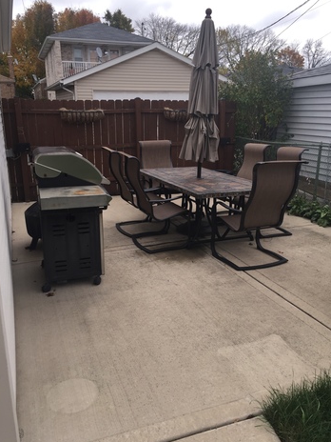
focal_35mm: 30
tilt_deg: -15.9
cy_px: 219
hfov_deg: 46.8
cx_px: 168
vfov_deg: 60.0
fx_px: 382
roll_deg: +0.1
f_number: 2.2
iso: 32
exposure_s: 1/514
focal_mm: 4.15
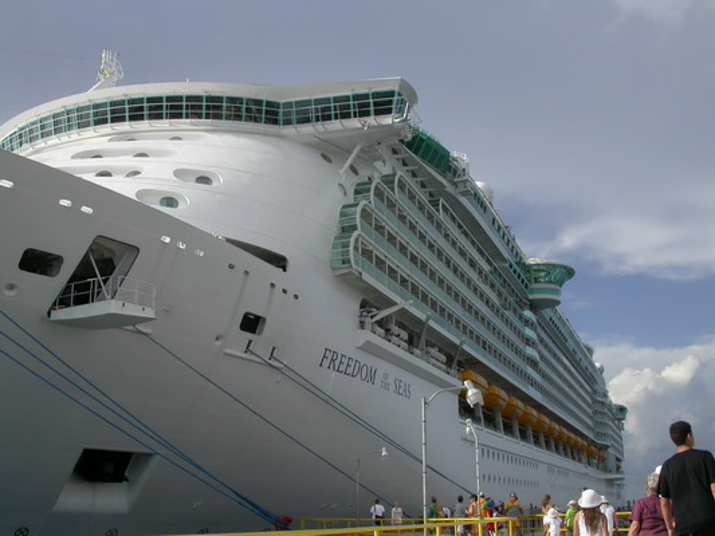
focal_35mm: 38
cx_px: 358
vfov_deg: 37.7
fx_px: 785
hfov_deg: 49.0
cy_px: 268
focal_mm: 7.85
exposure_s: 1/517
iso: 100
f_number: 7.5
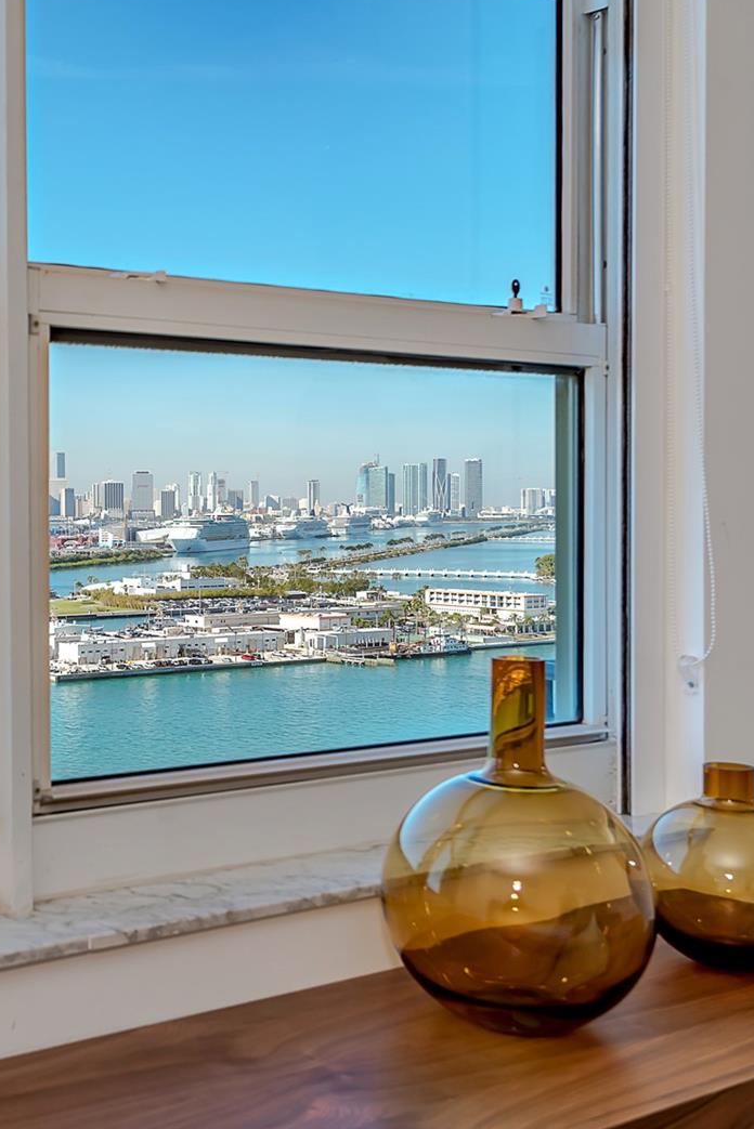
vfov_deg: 42.7
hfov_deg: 27.6
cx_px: 0
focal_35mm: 46
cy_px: 563
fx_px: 1444
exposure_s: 1/250
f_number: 8
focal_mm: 30
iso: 100
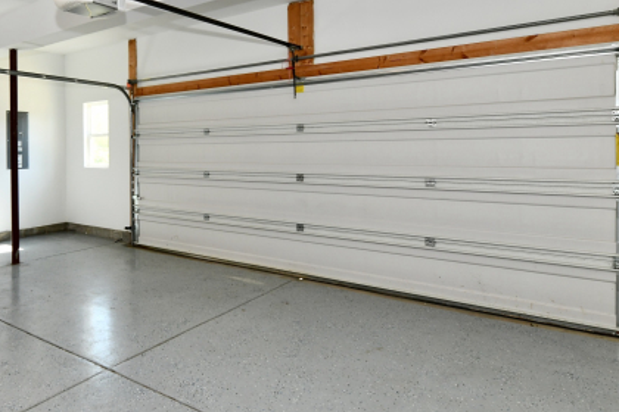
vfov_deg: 51.0
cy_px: 165
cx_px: 139
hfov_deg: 66.0
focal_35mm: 25
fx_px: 430
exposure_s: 1/60
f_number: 6.3
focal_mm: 14
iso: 640
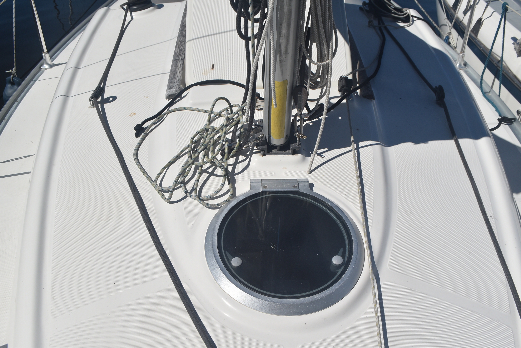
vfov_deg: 43.7
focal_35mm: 30
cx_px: 260
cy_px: 174
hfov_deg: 61.9
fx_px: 434
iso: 200
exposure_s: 1/640
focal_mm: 20
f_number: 13
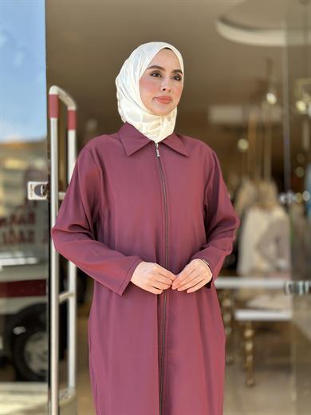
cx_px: 156
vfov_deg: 39.7
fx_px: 575
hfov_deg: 30.3
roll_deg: -0.7
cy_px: 208
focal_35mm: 48
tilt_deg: +2.2
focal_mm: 6.86
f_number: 1.78
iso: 80
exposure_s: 1/299
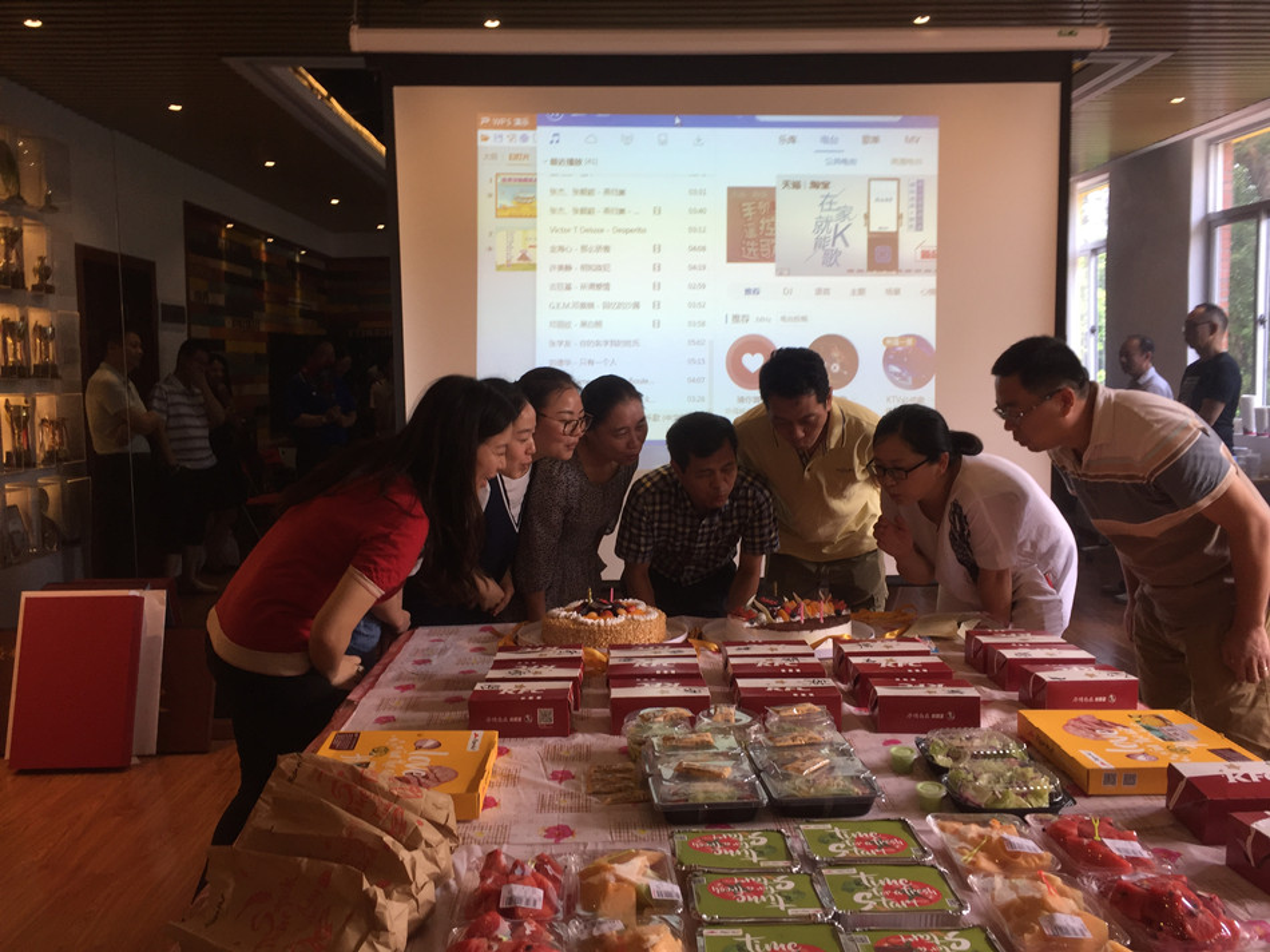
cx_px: 635
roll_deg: -0.7
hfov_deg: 61.7
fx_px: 1064
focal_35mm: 29
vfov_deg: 48.2
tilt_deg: -6.4
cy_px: 476
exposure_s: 1/50
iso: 40
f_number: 2.2
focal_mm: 4.15
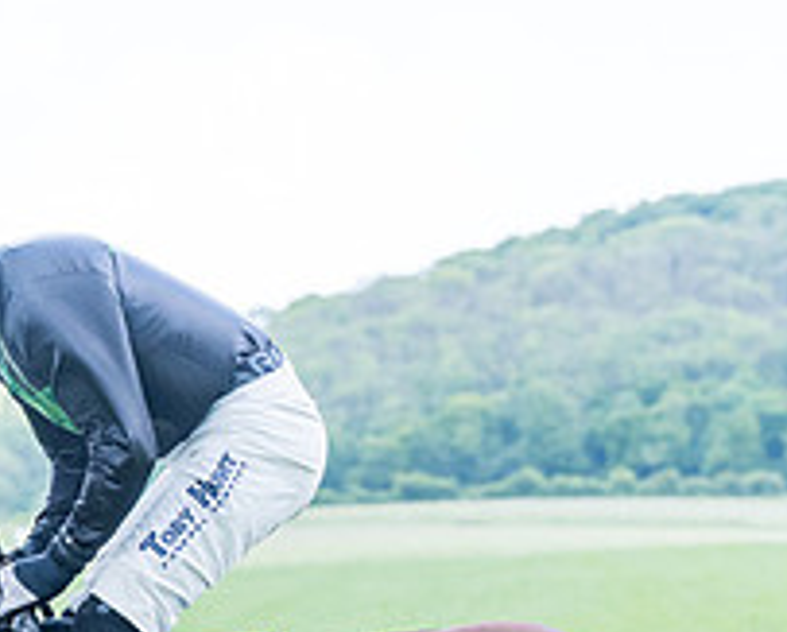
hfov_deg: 8.3
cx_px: 152
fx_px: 5388
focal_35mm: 231
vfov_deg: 6.7
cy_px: 766
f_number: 4
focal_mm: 70
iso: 800
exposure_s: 1/1600
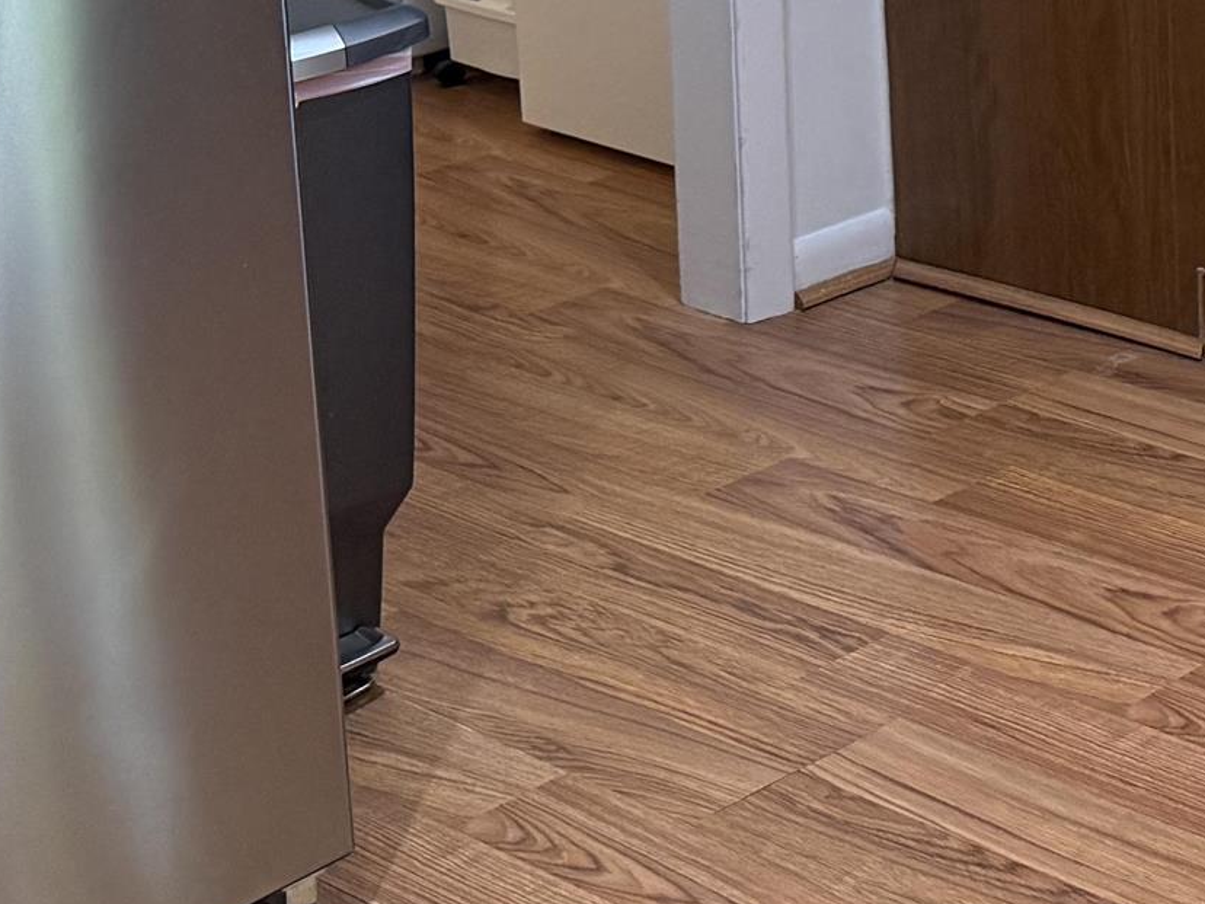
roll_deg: +1.5
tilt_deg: -5.6
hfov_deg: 19.2
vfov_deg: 15.0
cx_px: 1821
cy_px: -571
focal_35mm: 89
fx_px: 3098
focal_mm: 6.76
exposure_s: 1/120
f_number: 1.78
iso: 250
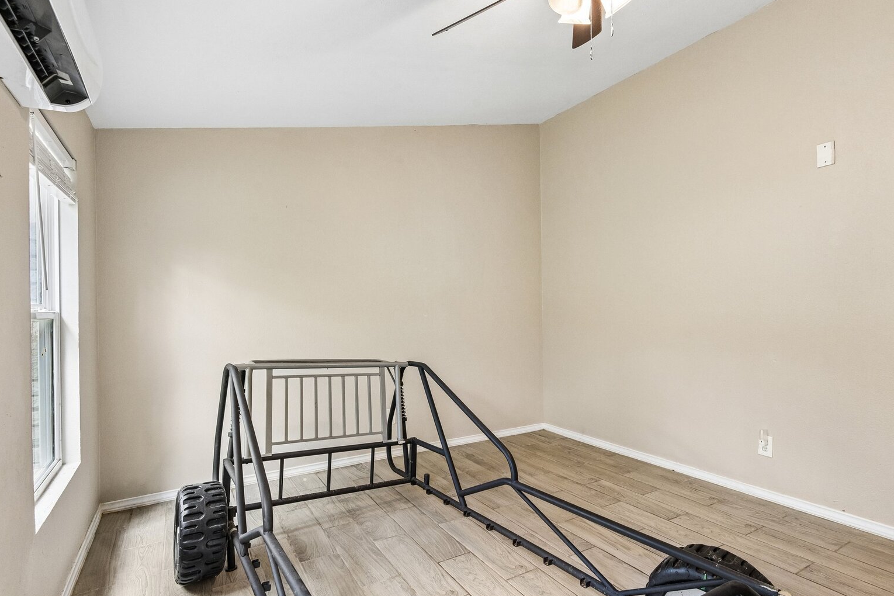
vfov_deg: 67.3
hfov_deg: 90.0
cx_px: 451
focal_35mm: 18
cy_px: 312
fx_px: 447
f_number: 8
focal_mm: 17
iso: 2000
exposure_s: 1/20
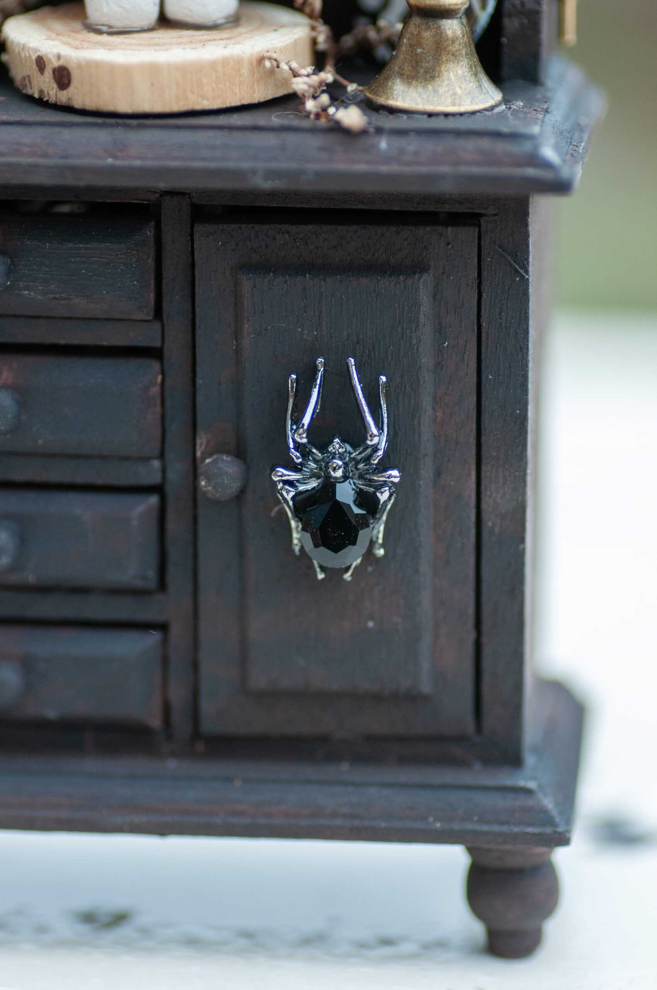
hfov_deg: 10.1
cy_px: 495
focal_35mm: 135
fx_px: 3705
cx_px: 328
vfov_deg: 15.2
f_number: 4.5
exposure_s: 1/400
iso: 500
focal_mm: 90
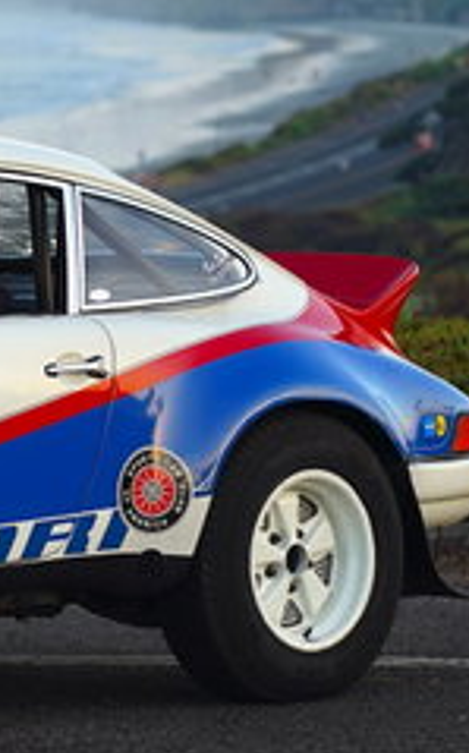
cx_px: -263
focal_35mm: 344
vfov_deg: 6.1
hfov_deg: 3.8
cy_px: 249
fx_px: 7048
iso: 125
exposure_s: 1/125
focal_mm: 105
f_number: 4
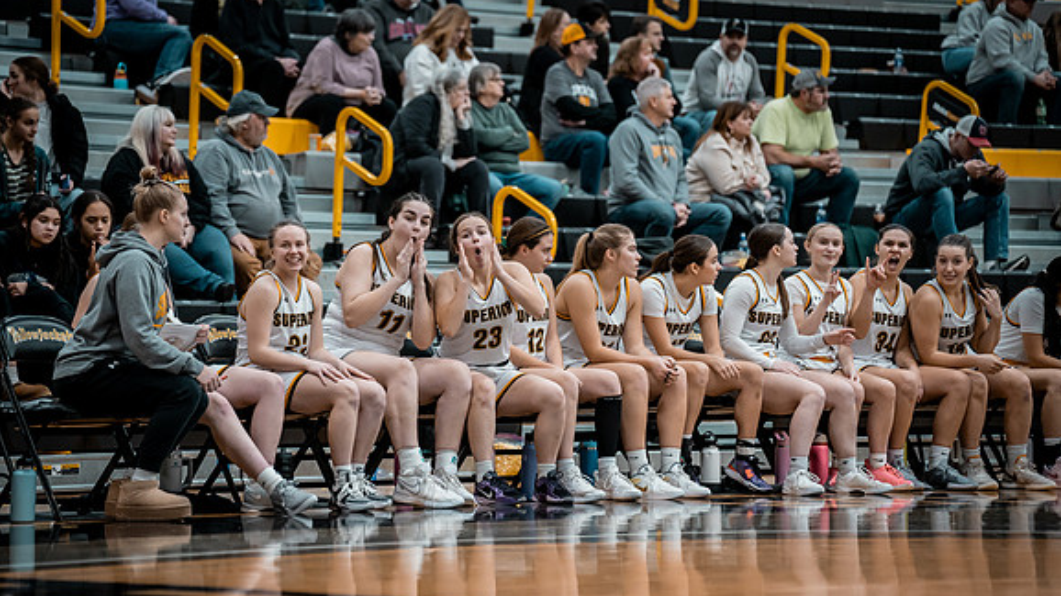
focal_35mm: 139
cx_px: 491
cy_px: 308
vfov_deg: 8.7
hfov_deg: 15.5
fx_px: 3910
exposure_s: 1/640
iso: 1600
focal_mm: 123
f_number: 2.8
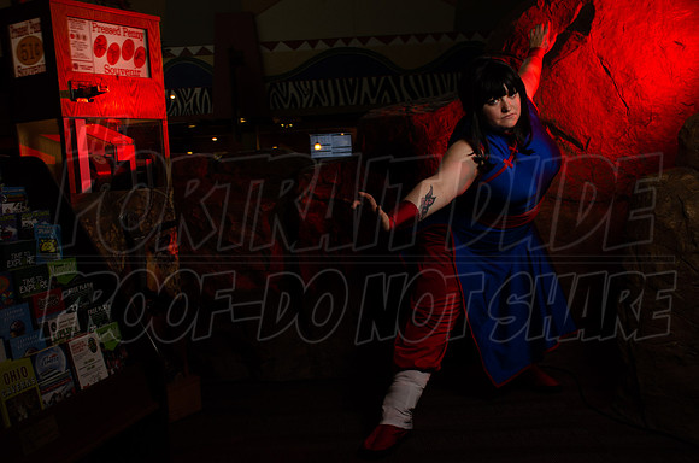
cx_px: 350
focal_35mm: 34
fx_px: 668
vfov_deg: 38.2
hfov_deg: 55.2
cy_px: 232
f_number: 22
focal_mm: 23
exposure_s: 1/15
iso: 200
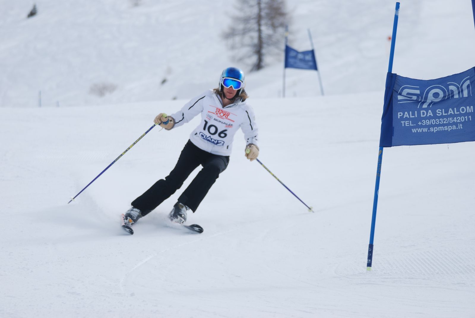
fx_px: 3269
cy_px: 159
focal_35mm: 248
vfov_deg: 5.6
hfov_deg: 8.3
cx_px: 238
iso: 100
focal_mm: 165
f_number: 5.3
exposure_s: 1/1000
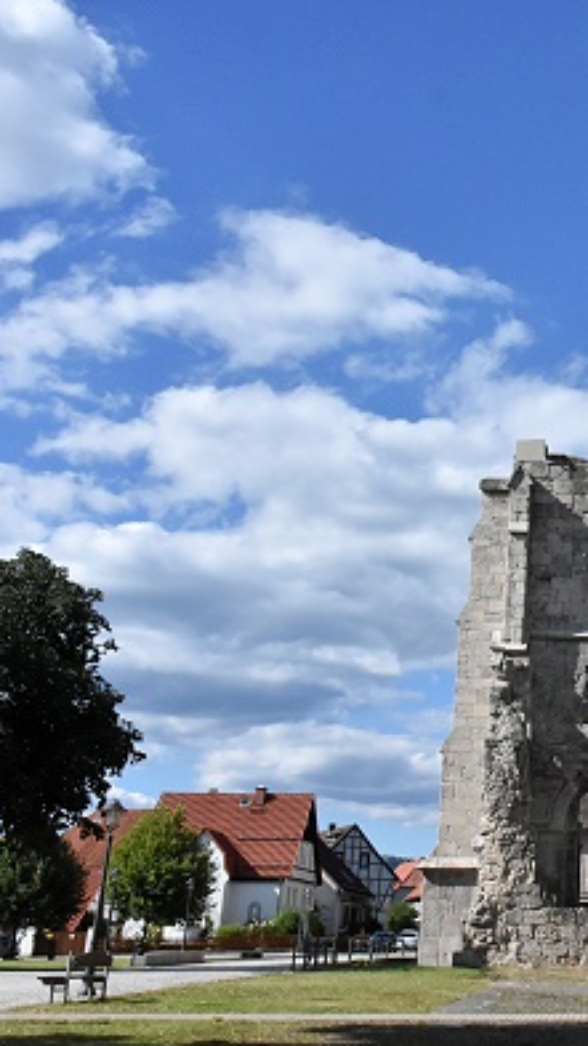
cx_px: 745
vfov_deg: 42.9
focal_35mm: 48
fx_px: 1331
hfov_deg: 22.5
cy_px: 527
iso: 1800
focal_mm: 20
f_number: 10
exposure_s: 1/8000
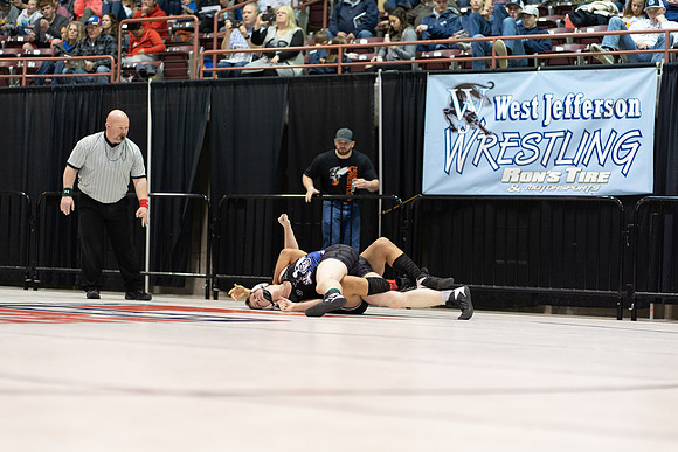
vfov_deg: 16.1
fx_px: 1601
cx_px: 339
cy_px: 226
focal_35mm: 85
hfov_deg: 23.9
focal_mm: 85
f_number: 1.8
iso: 2000
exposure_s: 1/500
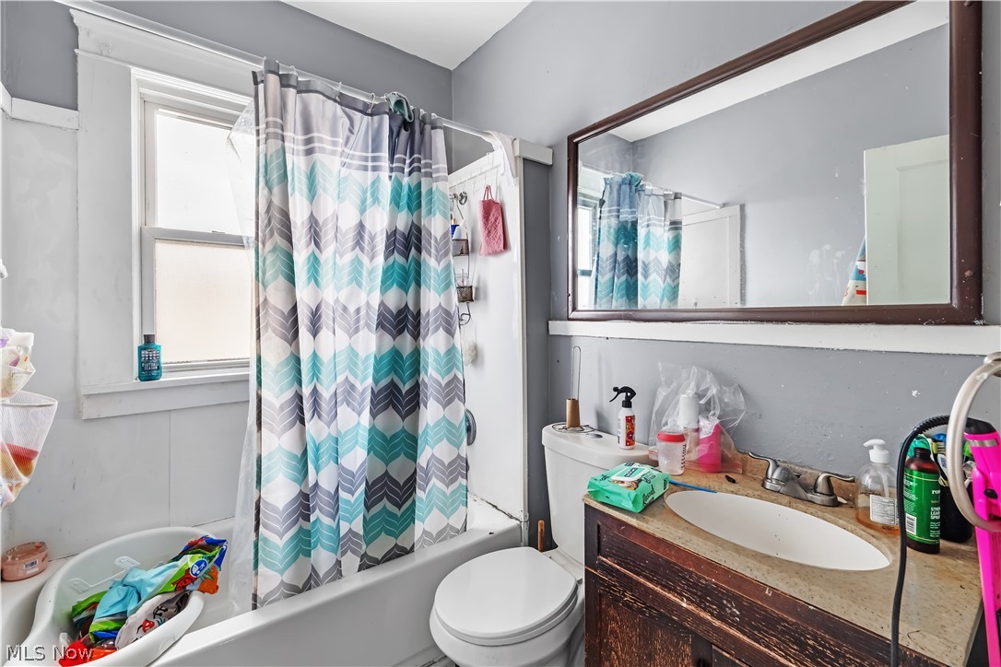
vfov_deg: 81.2
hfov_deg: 104.3
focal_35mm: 14
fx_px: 389
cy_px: 334
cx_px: 500
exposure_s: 1/1.25
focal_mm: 9.6
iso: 250
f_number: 8
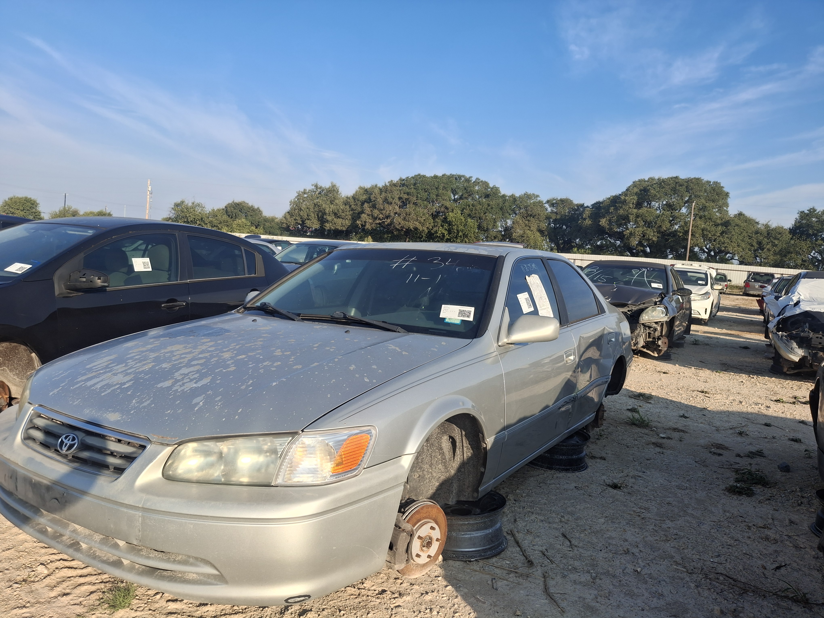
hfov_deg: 69.4
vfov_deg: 54.9
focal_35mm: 25
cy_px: 309
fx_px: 595
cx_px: 412
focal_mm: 4.69
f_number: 1.8
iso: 32
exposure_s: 1/1224
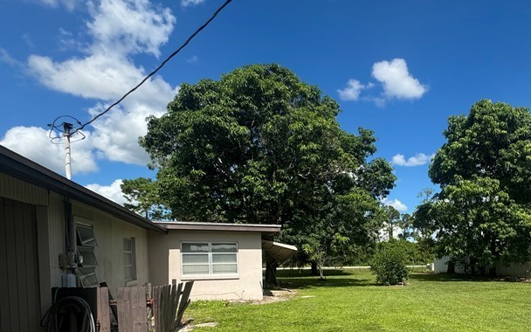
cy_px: 272
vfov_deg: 46.4
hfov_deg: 67.0
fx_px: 362
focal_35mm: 25
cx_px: 410
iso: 50
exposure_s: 1/1789
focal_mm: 2.22
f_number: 2.2
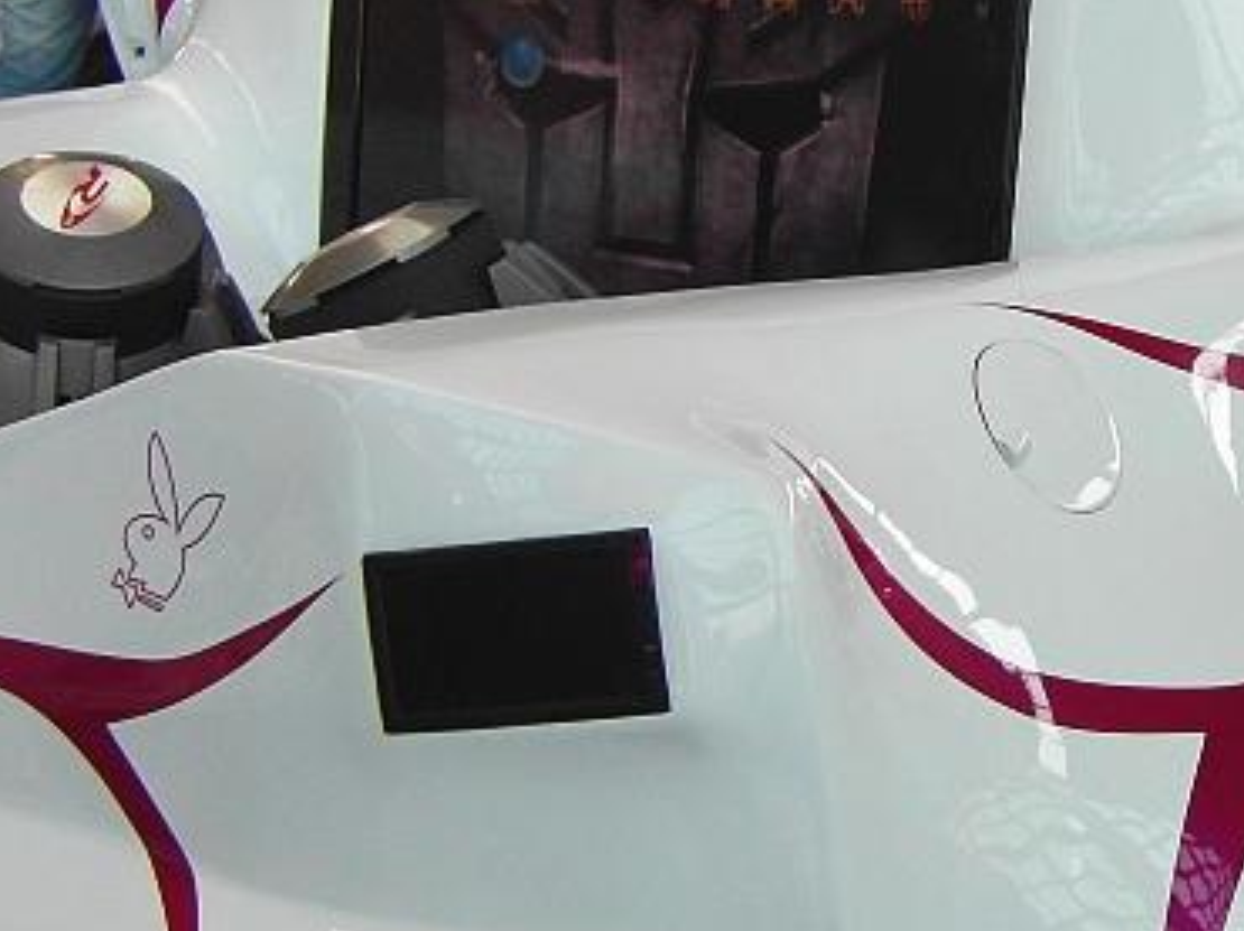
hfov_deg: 23.2
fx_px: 2981
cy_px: 353
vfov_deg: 17.7
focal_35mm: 83
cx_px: 1022
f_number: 2.8
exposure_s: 1/100
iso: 100
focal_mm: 6
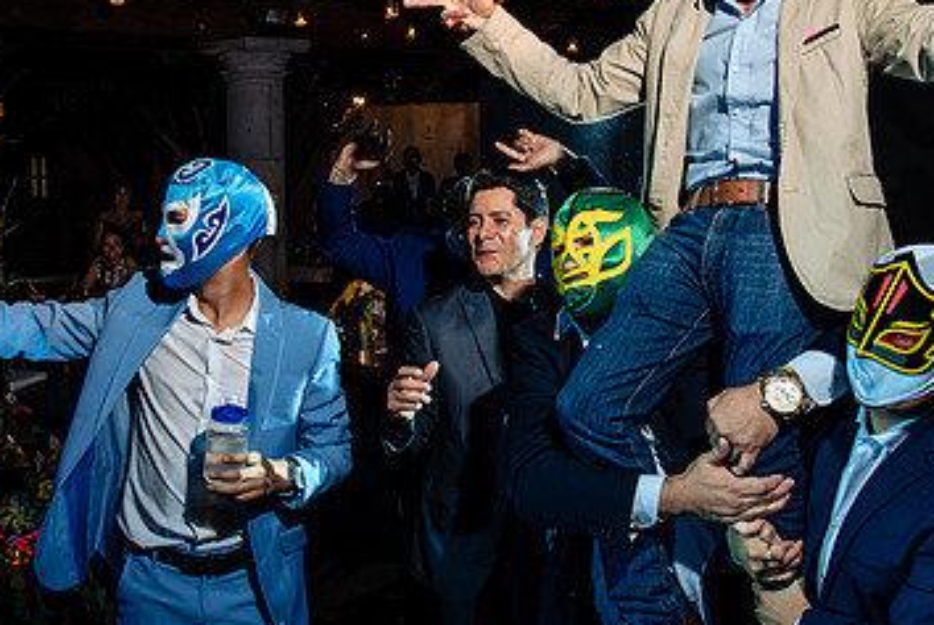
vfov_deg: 31.7
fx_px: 1091
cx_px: 461
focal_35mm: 42
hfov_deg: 46.3
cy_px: 207
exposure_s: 1/160
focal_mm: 24
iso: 2000
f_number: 8
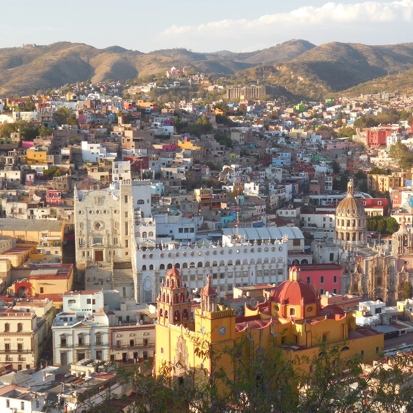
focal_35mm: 67
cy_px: 206
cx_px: 240
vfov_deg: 25.7
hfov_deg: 25.7
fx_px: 904
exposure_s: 1/200
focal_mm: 10
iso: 125
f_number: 5.2
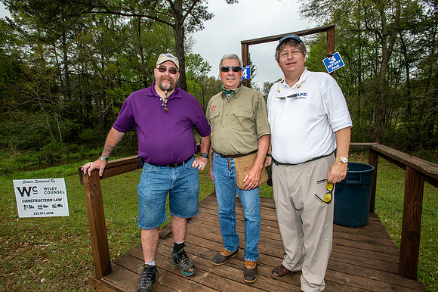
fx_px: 207
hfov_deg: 93.3
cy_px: 146
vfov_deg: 70.4
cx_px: 219
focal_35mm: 17
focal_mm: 17
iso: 125
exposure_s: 1/200
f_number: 8
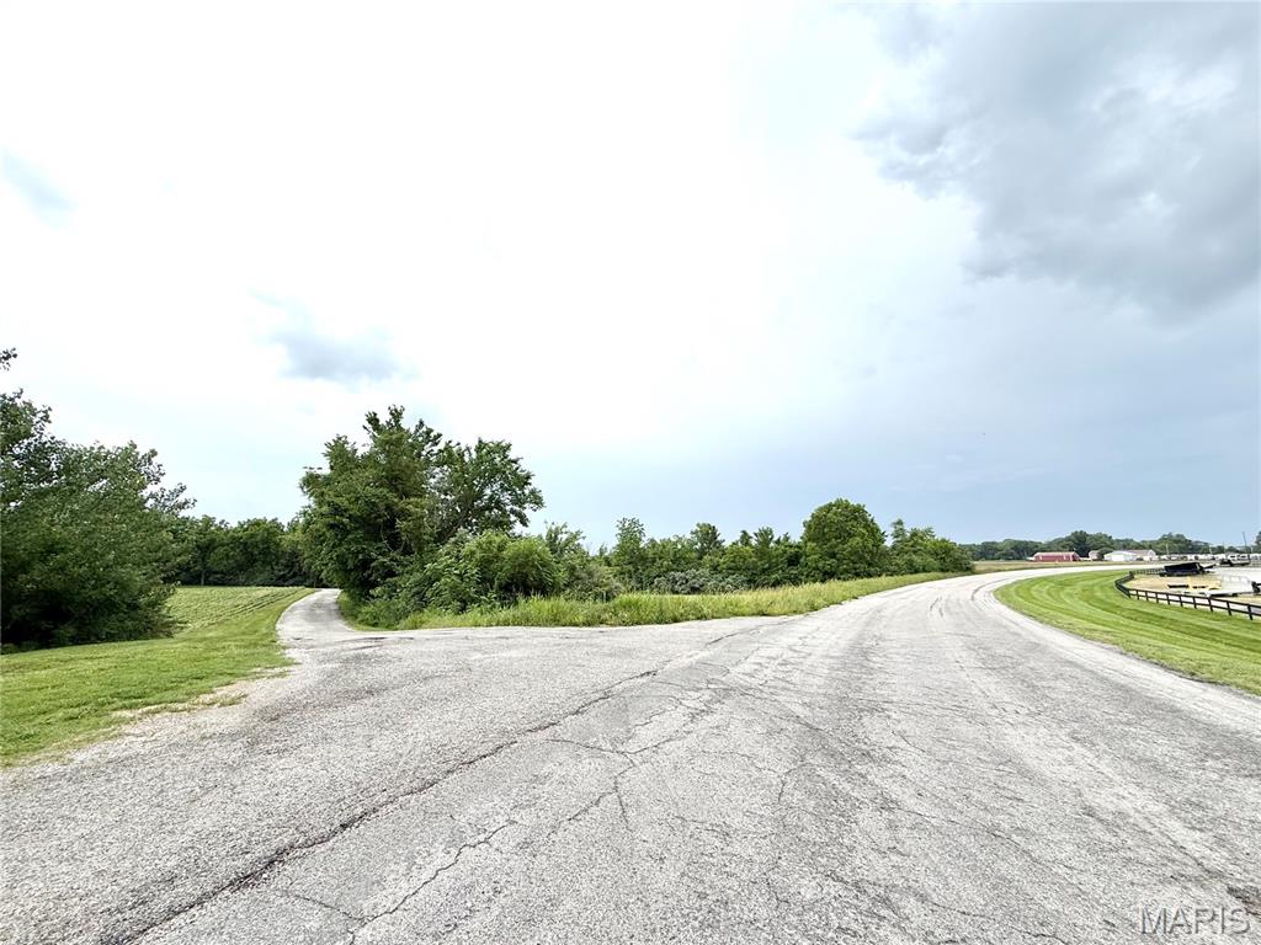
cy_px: 472
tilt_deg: +10.7
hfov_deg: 102.1
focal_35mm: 14
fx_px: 510
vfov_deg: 85.7
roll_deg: +0.2
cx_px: 630
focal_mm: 2.22
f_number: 2.2
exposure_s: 1/1368
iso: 50
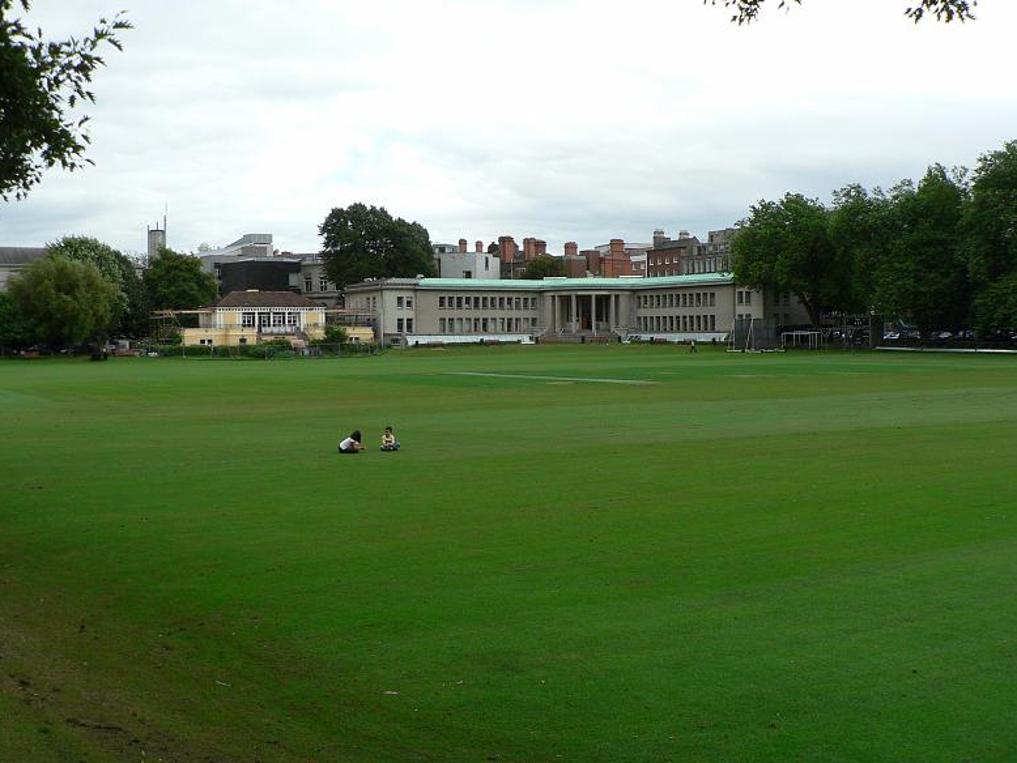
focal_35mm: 37
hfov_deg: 50.1
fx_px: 1087
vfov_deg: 38.7
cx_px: 505
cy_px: 382
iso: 80
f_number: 4
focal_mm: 6
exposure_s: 1/320
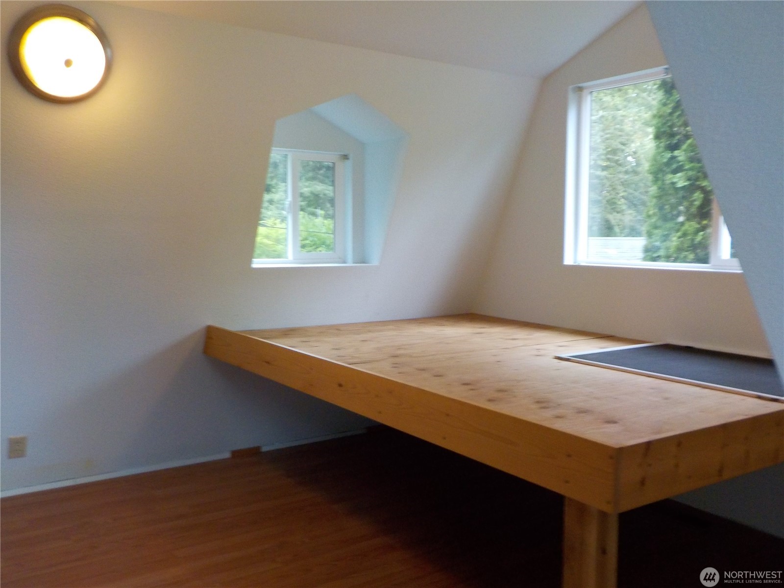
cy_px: 294
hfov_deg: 60.0
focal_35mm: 30
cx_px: 392
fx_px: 679
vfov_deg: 46.8
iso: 280
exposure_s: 1/30
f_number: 3.3
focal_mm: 4.1
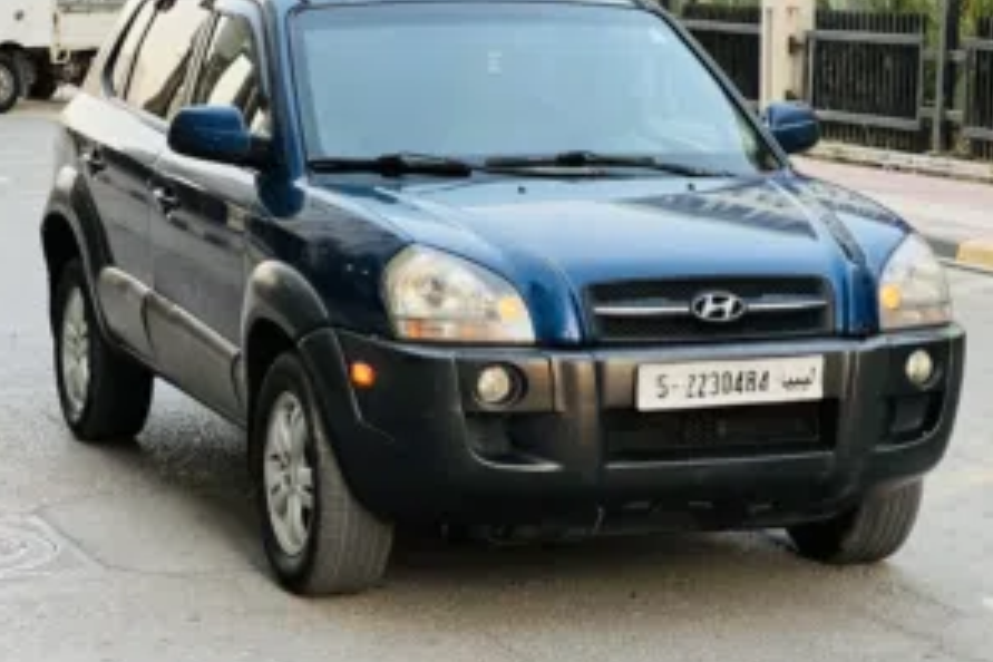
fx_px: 2979
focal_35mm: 108
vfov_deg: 12.7
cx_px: 495
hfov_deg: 18.9
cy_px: 311
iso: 320
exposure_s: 1/40
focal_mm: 9
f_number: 2.8
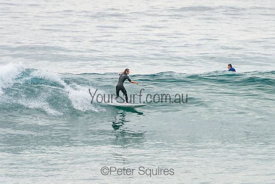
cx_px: 133
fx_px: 4198
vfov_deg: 2.5
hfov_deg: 3.8
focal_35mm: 549
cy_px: 87
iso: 500
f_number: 7.1
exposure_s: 1/1250
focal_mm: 400
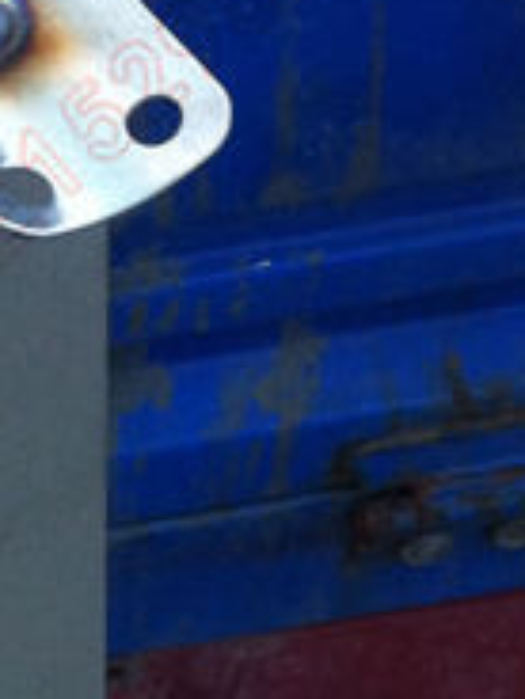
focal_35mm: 191
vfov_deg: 9.8
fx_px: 3862
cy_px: 1242
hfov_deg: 7.7
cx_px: -8
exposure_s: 1/30
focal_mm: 3.85
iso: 80
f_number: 2.8
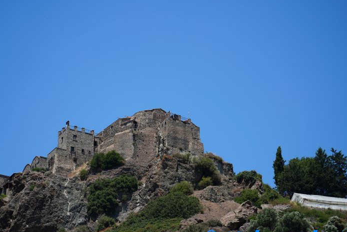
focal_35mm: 121
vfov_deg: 11.4
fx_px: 1167
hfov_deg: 16.9
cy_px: 113
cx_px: 164
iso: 100
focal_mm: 105
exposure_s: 1/500
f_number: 4
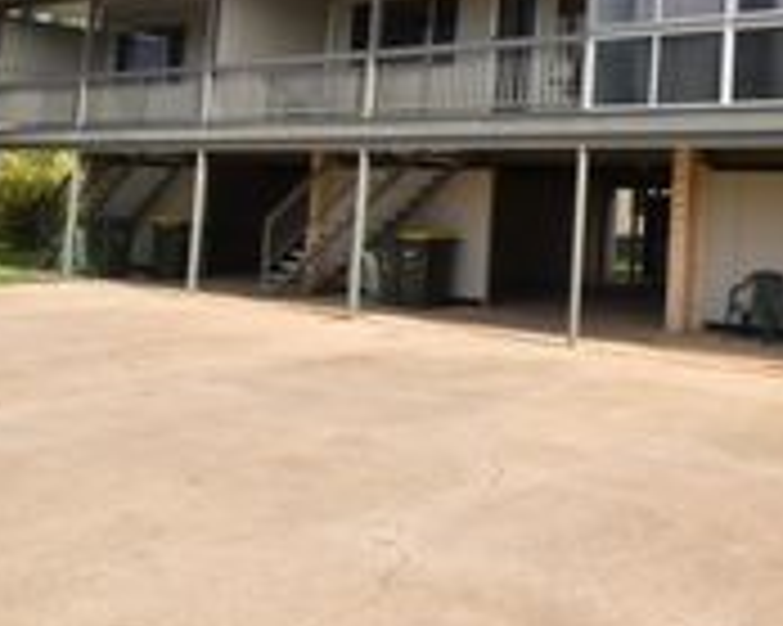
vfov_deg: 38.2
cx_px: 806
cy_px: 164
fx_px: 880
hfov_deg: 41.0
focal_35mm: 38
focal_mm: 10
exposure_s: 1/200
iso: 1000
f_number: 20
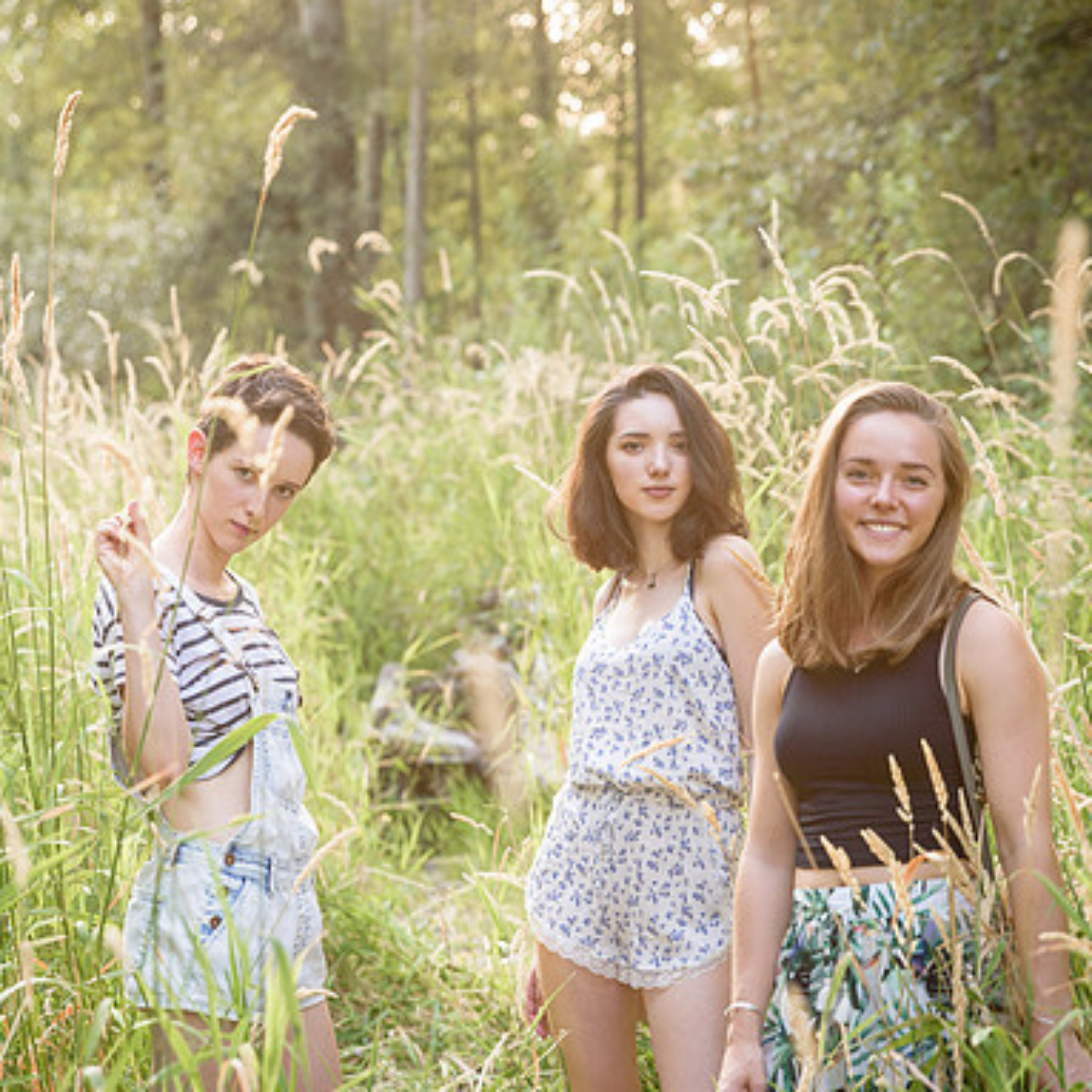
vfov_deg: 19.3
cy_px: 549
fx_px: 3212
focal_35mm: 90
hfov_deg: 19.3
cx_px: 482
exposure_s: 1/160
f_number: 4.5
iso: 800
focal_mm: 70
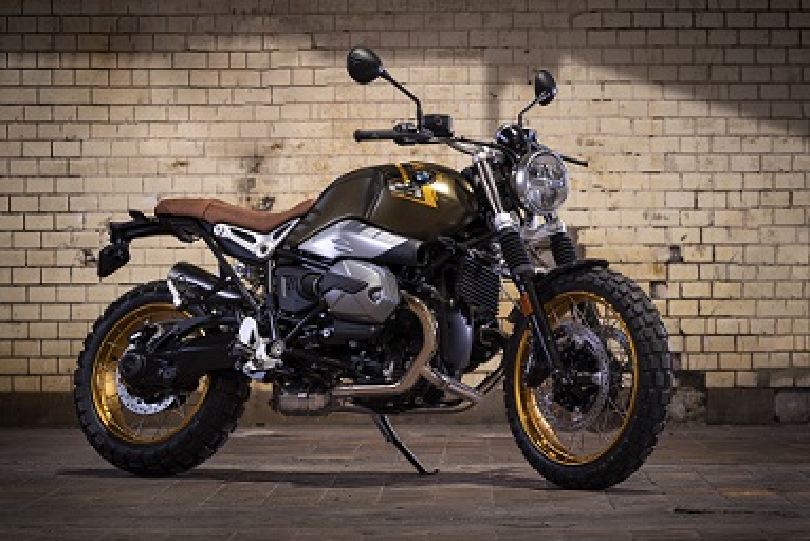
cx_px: 405
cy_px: 270
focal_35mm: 135
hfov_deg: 15.2
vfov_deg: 10.2
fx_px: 3040
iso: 100
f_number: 5.6
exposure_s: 1.3
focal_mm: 135
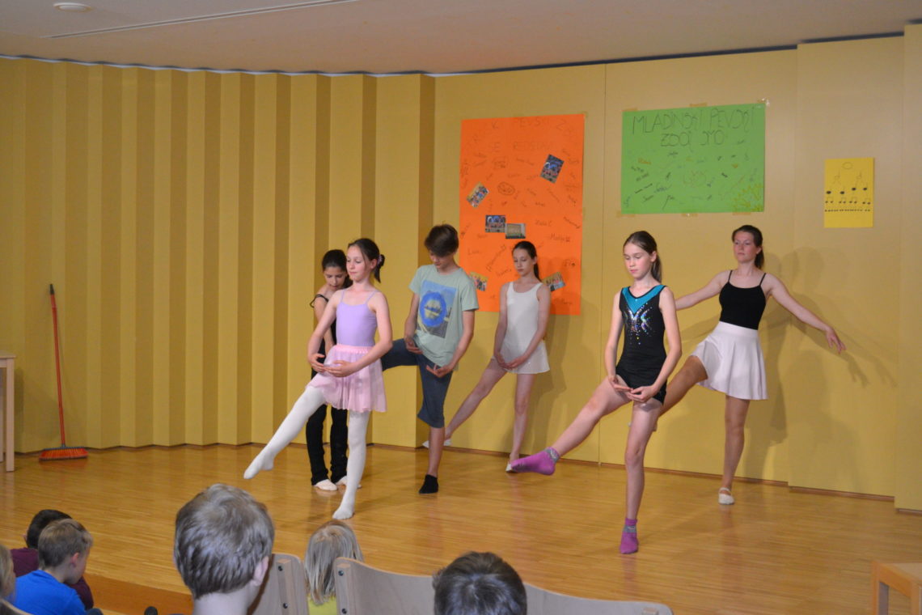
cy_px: 308
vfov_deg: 28.1
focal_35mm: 48
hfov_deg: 41.1
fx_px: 1229
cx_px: 461
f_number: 4.8
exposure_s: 1/60
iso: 1800
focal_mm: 32
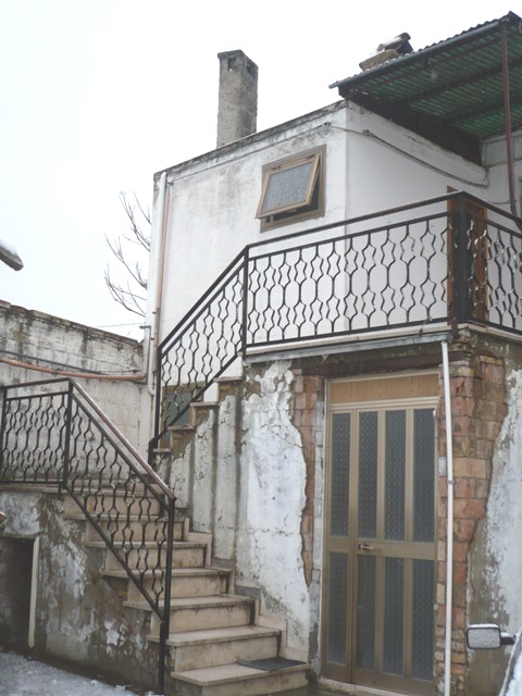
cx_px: 261
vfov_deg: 42.1
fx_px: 905
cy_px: 348
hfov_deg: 32.2
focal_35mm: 45
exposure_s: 1/320
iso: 100
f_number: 3.2
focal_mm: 7.5
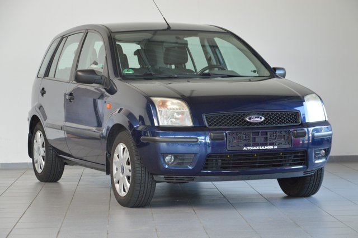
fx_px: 1118
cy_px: 119
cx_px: 179
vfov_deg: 12.2
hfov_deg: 18.2
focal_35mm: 112
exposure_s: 1/60
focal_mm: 75
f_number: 5.3
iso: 1000
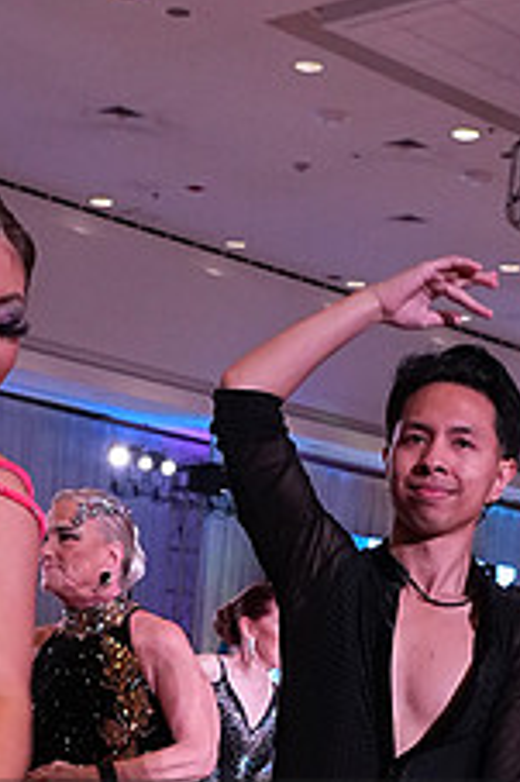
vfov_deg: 20.9
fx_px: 1996
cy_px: 896
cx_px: 195
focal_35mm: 92
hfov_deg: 14.8
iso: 3200
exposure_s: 1/400
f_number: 5.6
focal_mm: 24
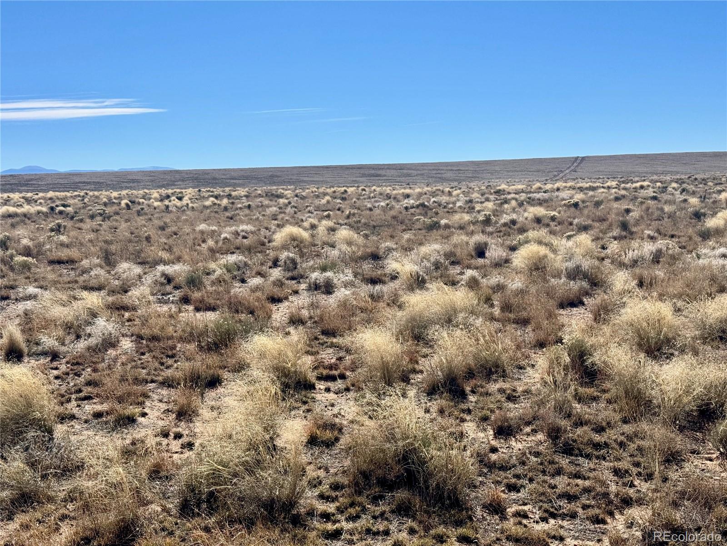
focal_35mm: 48
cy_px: 273
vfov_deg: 30.3
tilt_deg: -5.4
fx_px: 1008
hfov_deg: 39.7
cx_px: 364
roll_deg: -0.1
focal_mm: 6.76
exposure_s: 1/7092
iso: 64
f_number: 1.78
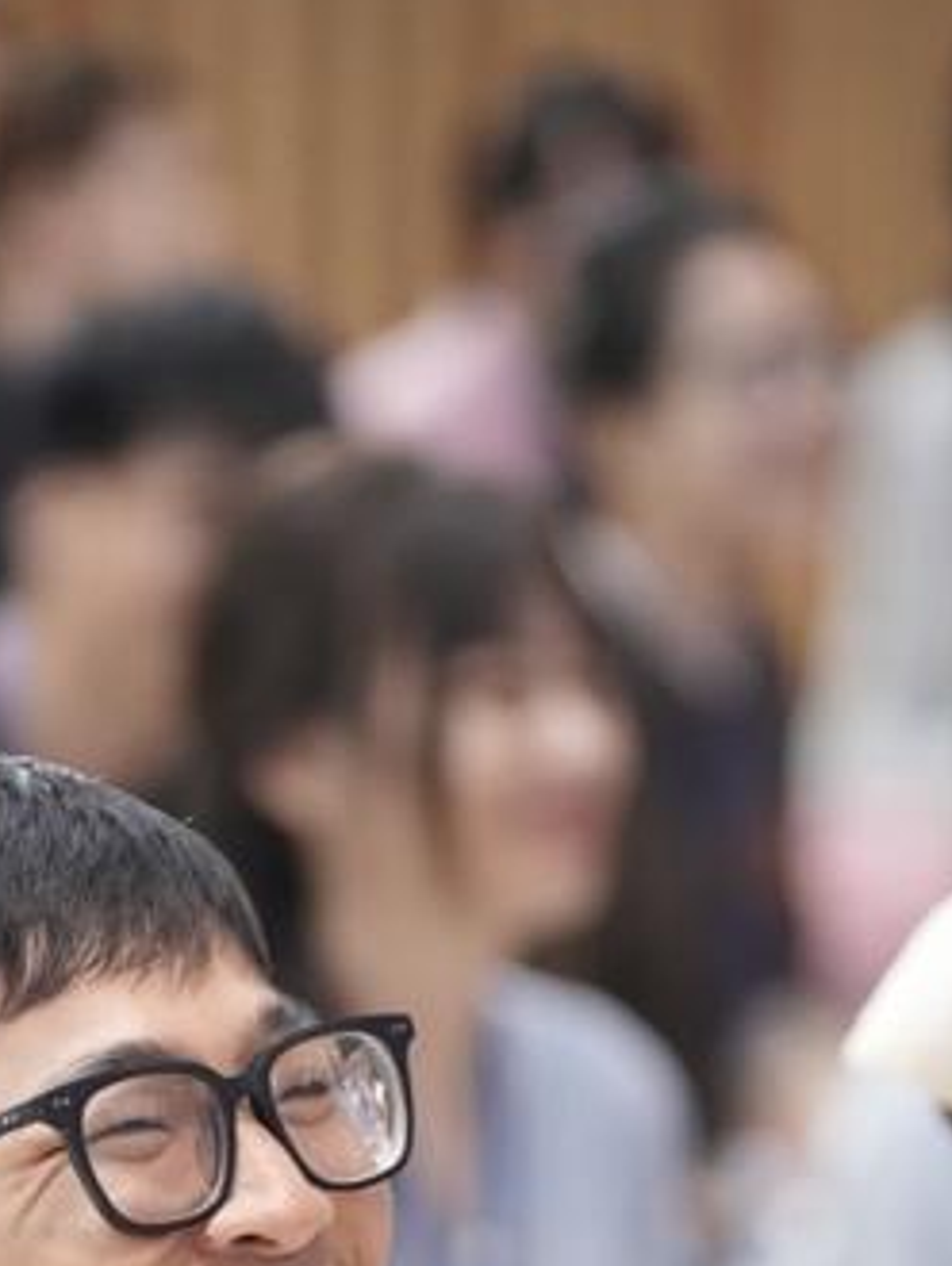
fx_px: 14026
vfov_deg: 5.1
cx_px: 395
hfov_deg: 3.9
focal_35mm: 383
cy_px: 1820
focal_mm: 135
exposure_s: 1/200
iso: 4000
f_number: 2.8
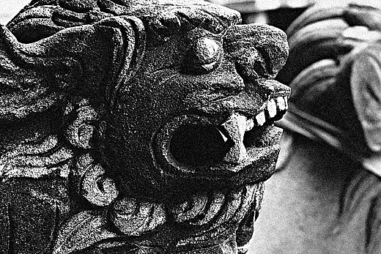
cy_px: 119
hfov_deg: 26.8
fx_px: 794
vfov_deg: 18.2
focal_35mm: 75
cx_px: 268
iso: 320
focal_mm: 18.3
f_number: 2.8
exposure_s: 1/200
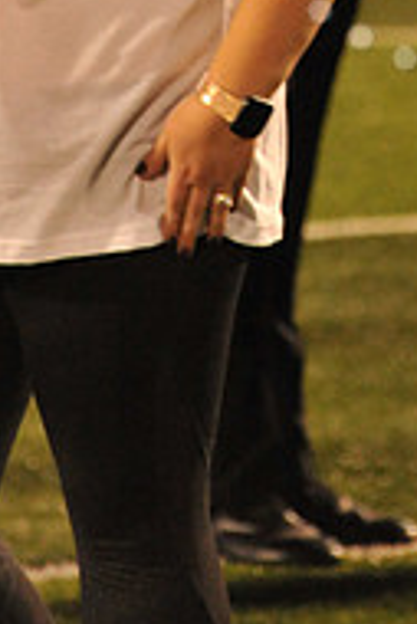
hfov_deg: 2.3
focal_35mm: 609
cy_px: -305
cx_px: 548
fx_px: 10561
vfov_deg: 3.4
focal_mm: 200
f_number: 7.1
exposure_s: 1/160
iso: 5000
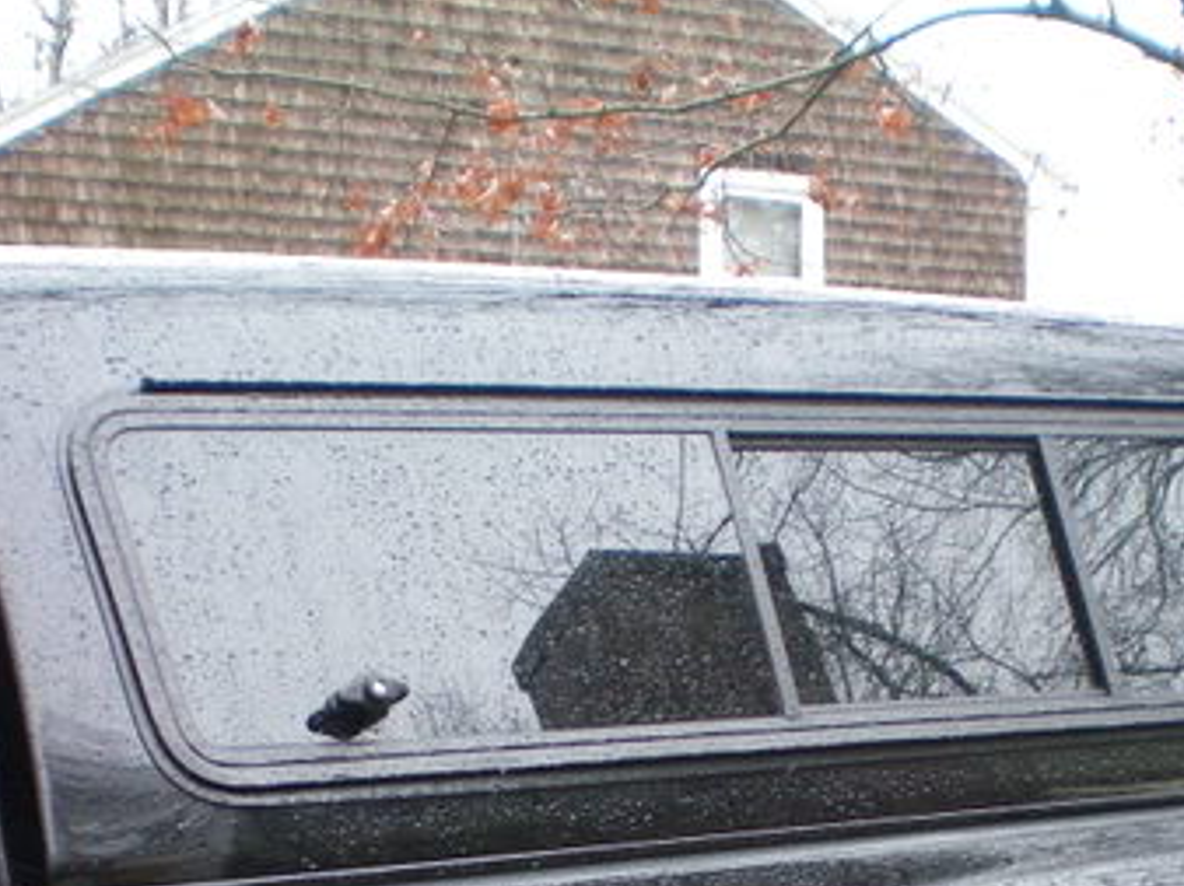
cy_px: 826
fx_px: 2461
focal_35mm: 72
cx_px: 715
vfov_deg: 20.0
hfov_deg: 27.0
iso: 125
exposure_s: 1/60
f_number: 3.1
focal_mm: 6.3
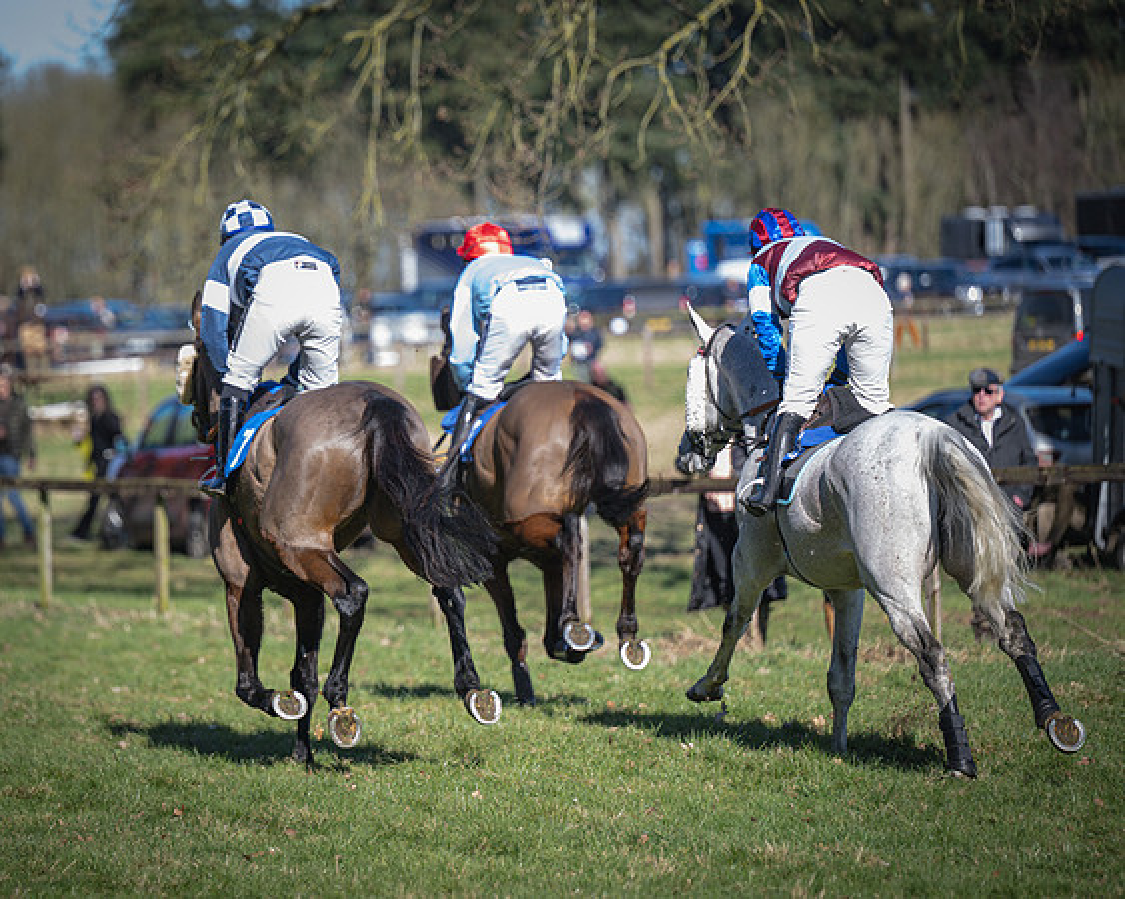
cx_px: 352
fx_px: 7360
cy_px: 387
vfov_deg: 7.0
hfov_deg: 8.7
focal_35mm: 221
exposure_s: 1/1600
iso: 400
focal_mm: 165
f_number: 2.8
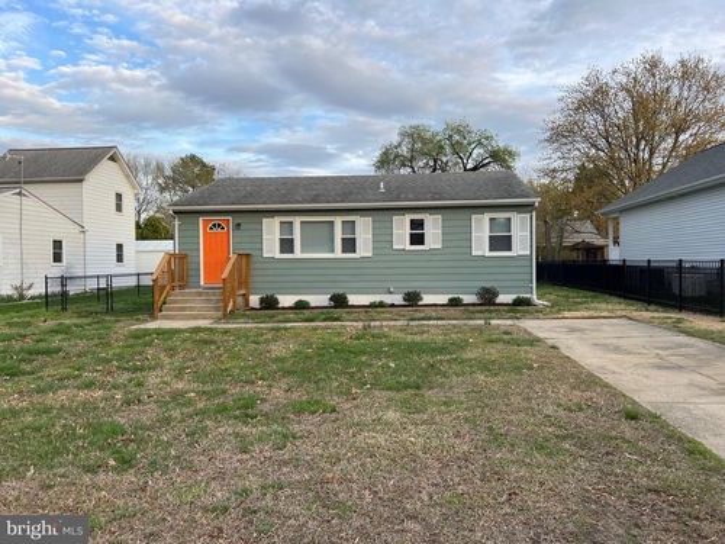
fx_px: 545
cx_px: 362
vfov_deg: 53.1
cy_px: 272
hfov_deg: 67.3
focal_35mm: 26
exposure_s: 1/687
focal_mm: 5.7
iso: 50
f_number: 1.5
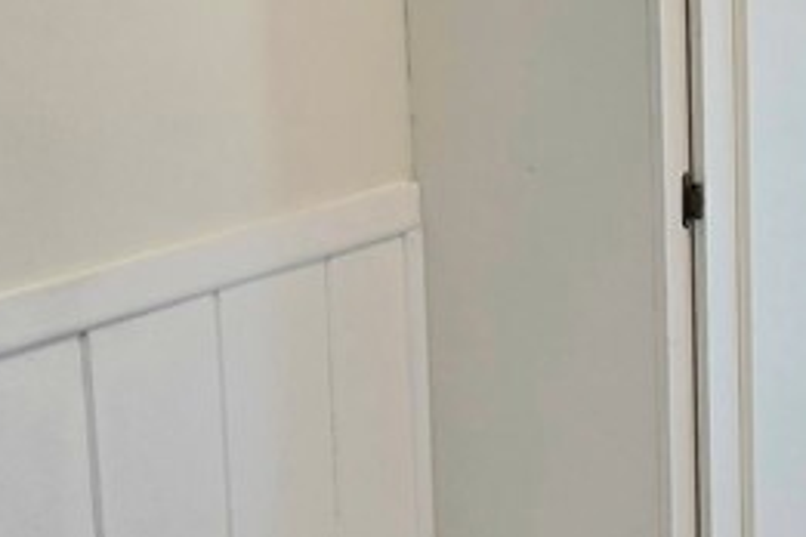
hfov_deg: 20.8
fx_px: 2104
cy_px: 114
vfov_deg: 14.5
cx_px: 840
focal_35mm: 94
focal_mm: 6.3
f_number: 1.7
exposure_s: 1/120
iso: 50
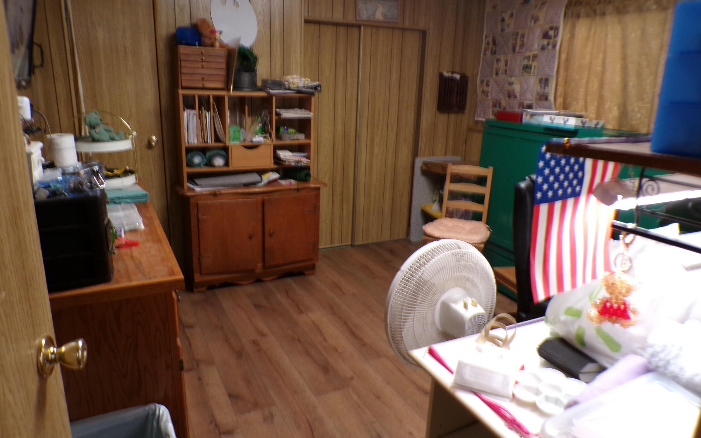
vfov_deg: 47.6
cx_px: 348
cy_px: 219
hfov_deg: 70.4
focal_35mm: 26
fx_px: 497
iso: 200
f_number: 3
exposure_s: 1/17
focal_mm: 4.3
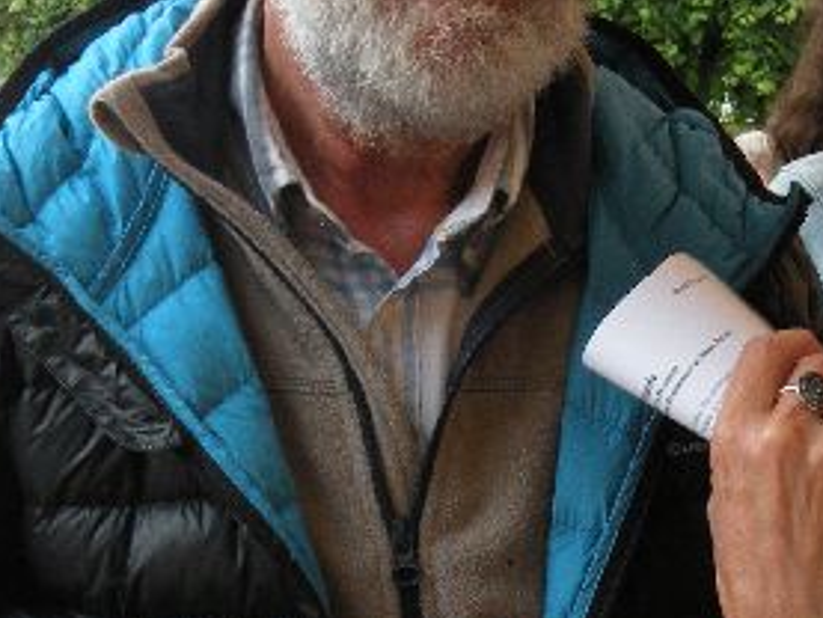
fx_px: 1855
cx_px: 841
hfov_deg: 23.8
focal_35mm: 78
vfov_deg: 18.9
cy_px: 318
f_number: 2.8
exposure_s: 1/60
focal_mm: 4.7
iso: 200
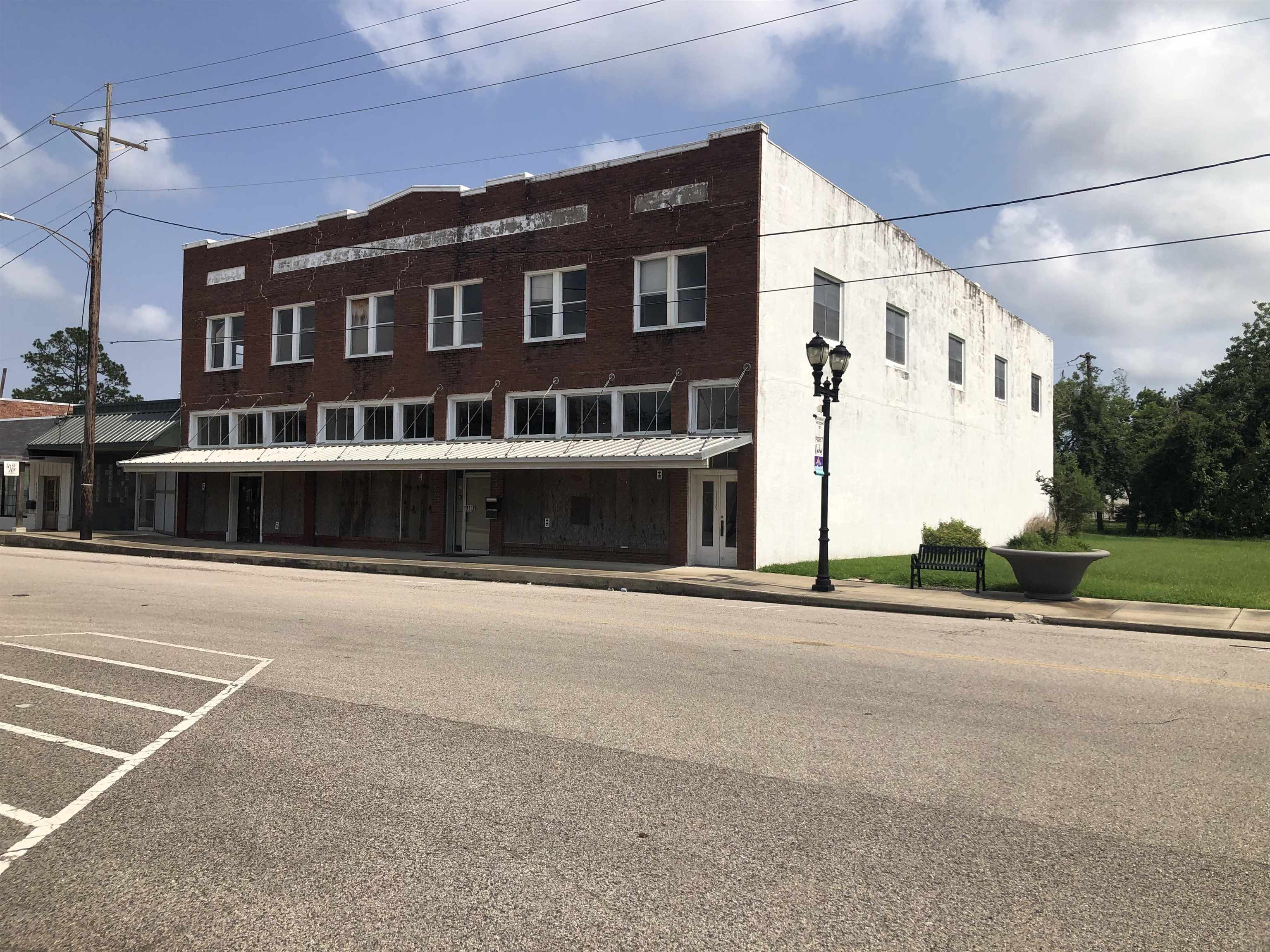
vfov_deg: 49.7
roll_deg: -2.2
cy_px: 476
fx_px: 1027
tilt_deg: +0.0
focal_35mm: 28
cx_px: 635
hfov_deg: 63.4
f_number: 1.8
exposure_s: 1/3436
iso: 25
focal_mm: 3.99
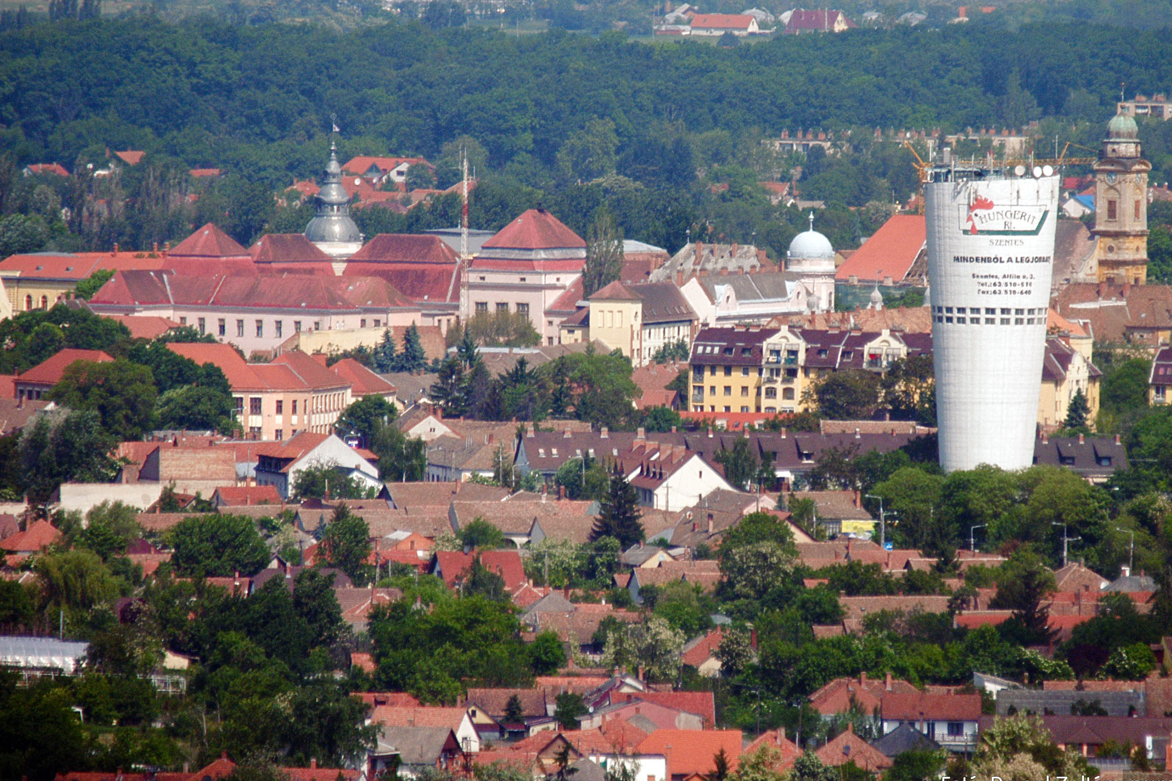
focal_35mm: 644
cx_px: 621
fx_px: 20966
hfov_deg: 3.2
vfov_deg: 2.1
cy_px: 381
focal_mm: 400
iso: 400
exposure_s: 1/500
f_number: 5.6
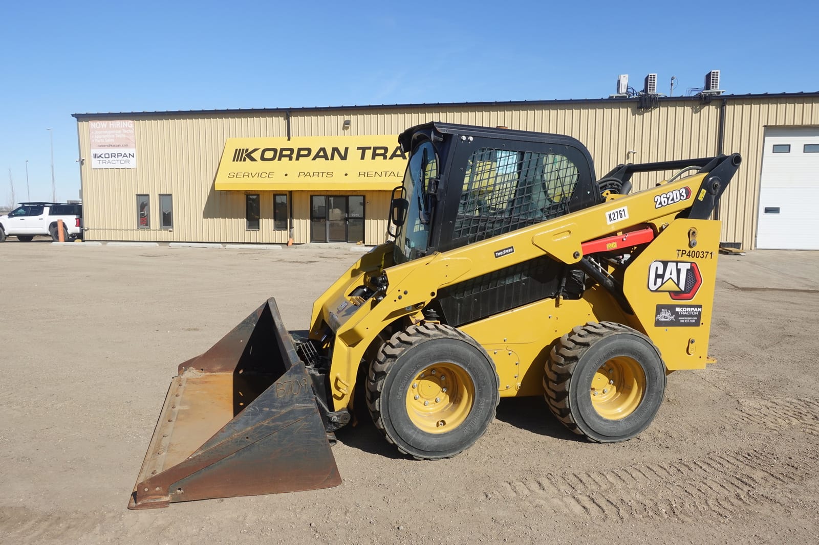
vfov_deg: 53.1
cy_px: 272
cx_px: 410
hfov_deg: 73.8
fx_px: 546
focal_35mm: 24
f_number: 5.6
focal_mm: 9.4
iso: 125
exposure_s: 1/640
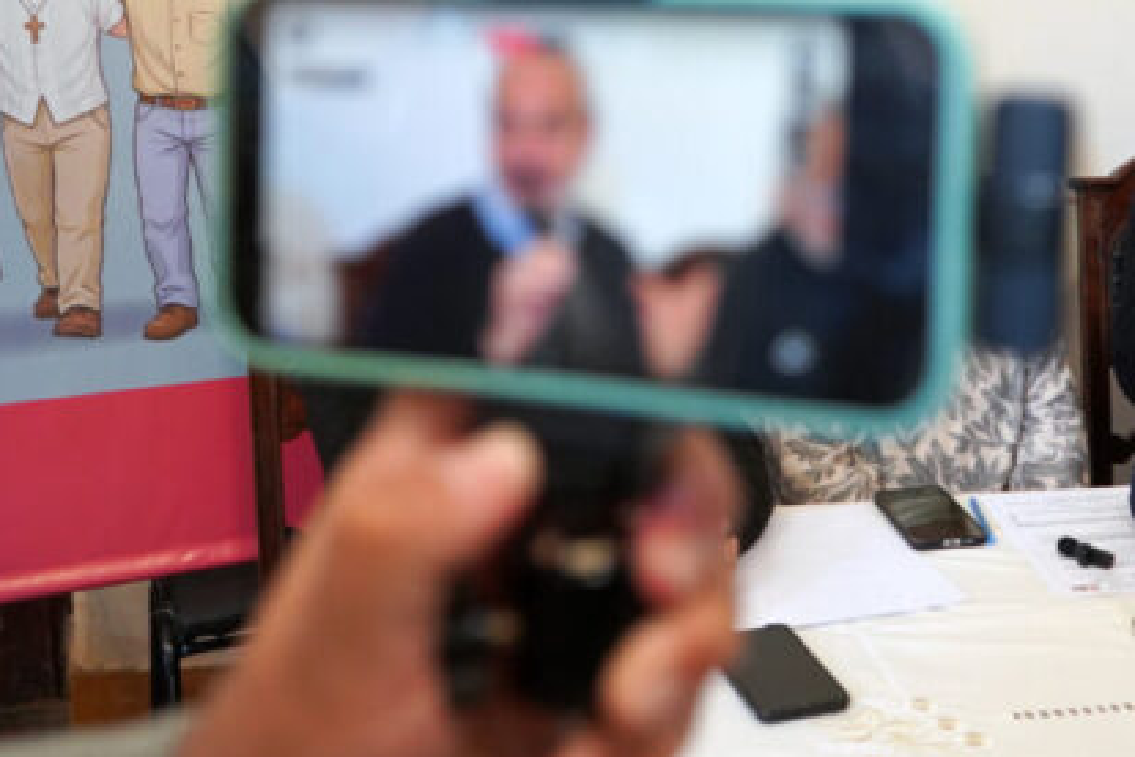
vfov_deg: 25.7
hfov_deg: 37.4
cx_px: 828
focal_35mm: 52
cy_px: 197
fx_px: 1639
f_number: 4
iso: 3200
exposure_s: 1/160
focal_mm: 28
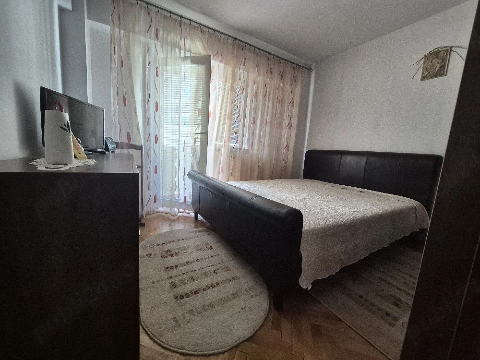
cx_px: 240
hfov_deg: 106.2
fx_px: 180
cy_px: 180
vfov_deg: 89.9
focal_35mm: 13
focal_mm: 1.74
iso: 400
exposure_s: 1/50
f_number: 2.2
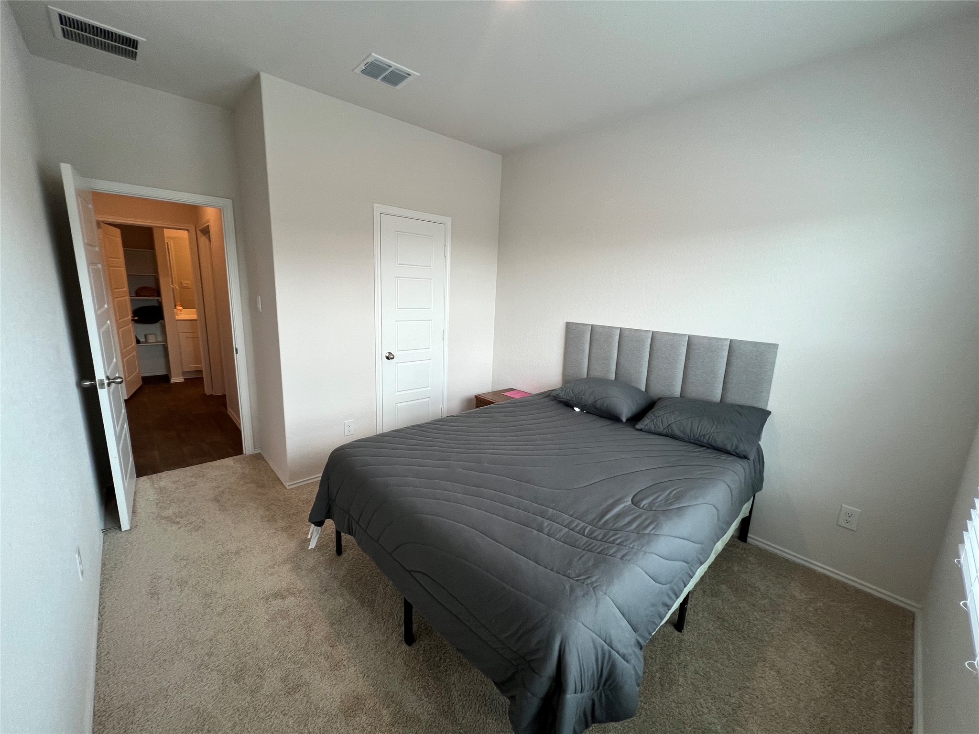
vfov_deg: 89.9
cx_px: 490
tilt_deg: -12.2
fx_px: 368
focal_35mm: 13
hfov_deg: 106.2
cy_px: 367
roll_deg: -2.2
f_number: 1.8
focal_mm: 1.57
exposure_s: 1/120
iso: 80
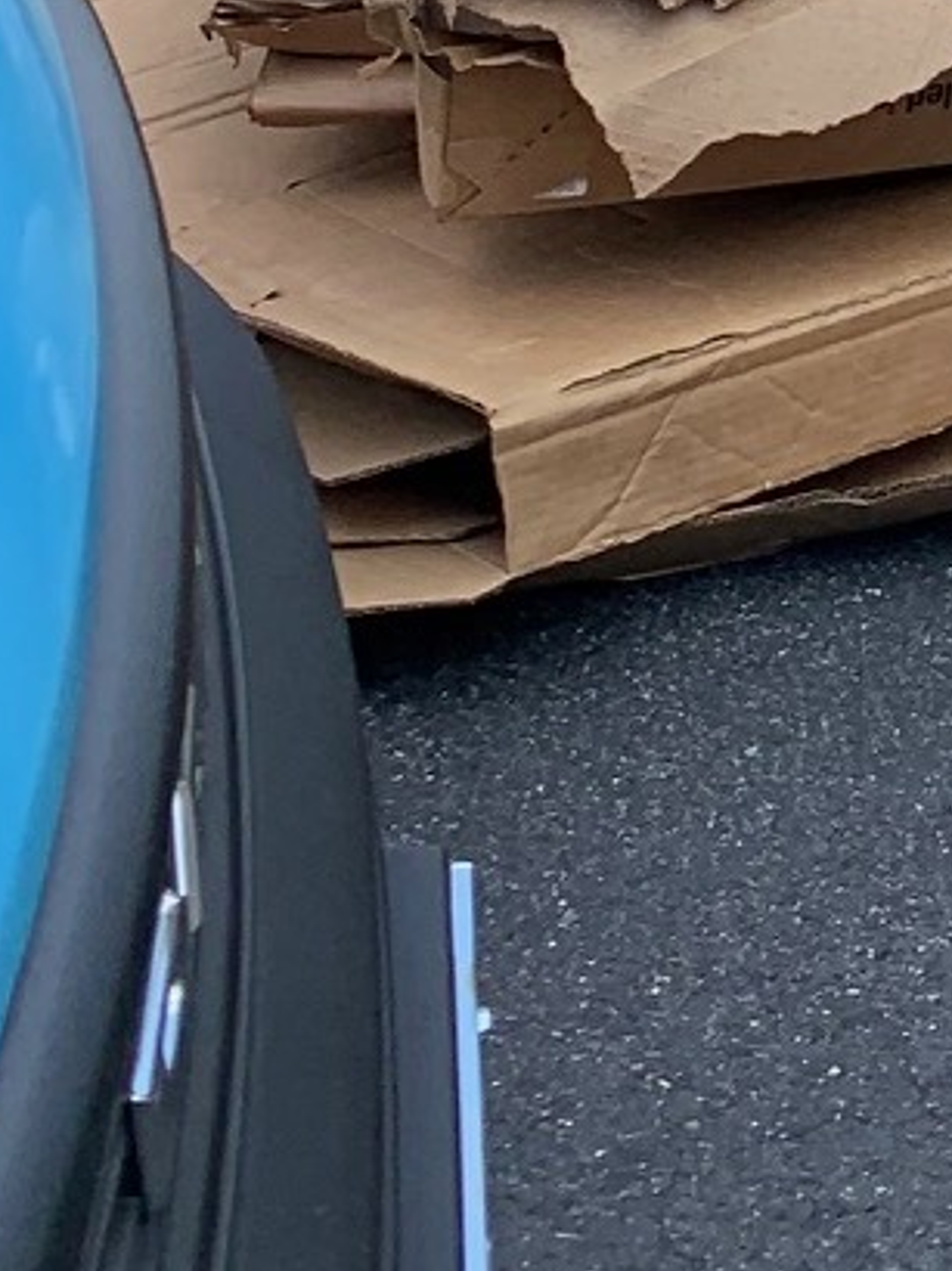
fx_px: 4699
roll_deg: -2.3
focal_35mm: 128
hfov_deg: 10.4
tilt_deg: -10.6
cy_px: -1302
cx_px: 2099
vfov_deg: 13.2
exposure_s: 1/1088
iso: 25
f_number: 1.8
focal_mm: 4.25
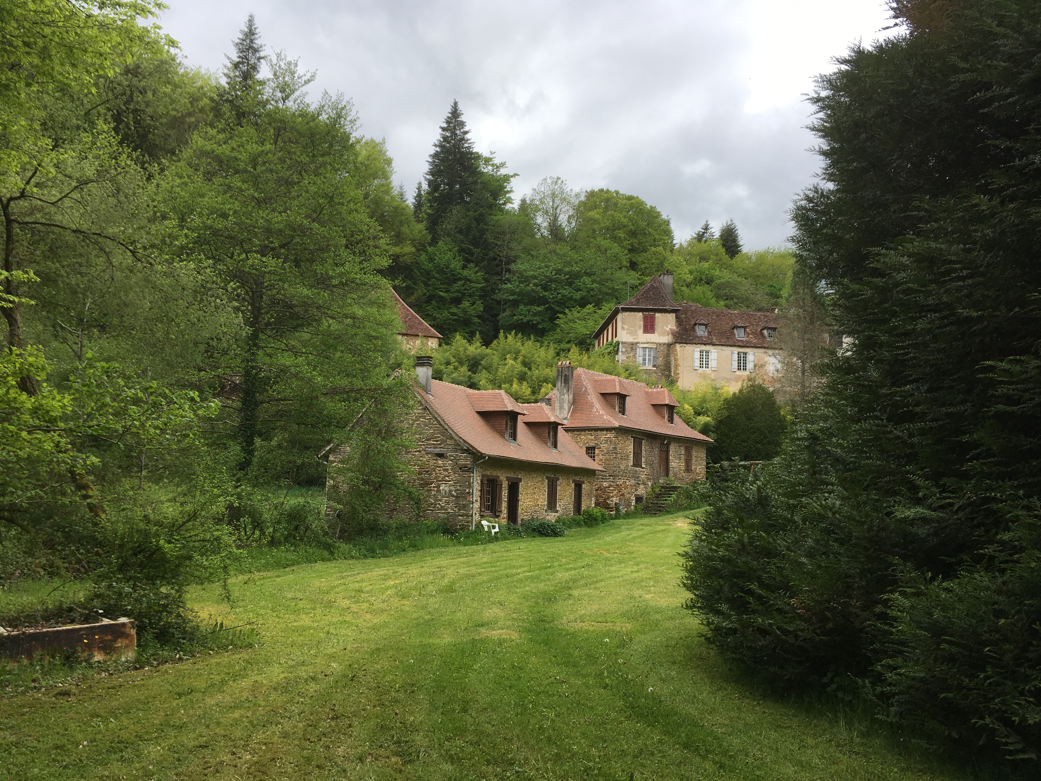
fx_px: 872
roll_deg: -1.5
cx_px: 520
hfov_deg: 61.7
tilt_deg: +5.4
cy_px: 390
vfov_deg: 48.2
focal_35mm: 29
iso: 25
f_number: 2.2
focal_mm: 4.15
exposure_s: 1/565
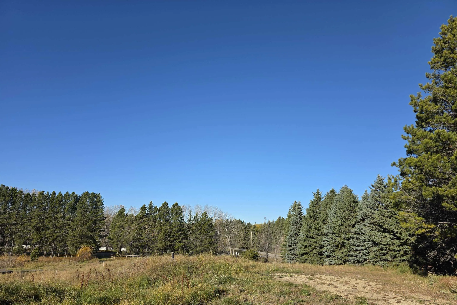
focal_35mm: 24
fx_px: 305
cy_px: 167
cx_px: 228
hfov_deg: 73.7
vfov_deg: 53.0
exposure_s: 1/5608
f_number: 1.7
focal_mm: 6.3
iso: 80
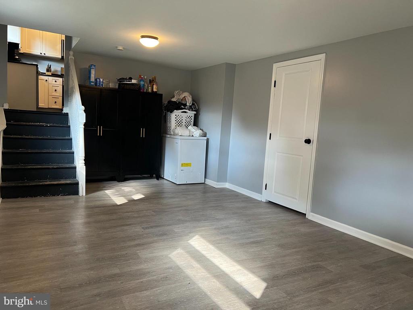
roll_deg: -3.3
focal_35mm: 26
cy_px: 155
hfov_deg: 67.3
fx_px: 310
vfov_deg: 53.1
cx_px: 206
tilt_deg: -6.8
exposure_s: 1/60
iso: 100
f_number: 1.5
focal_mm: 5.7
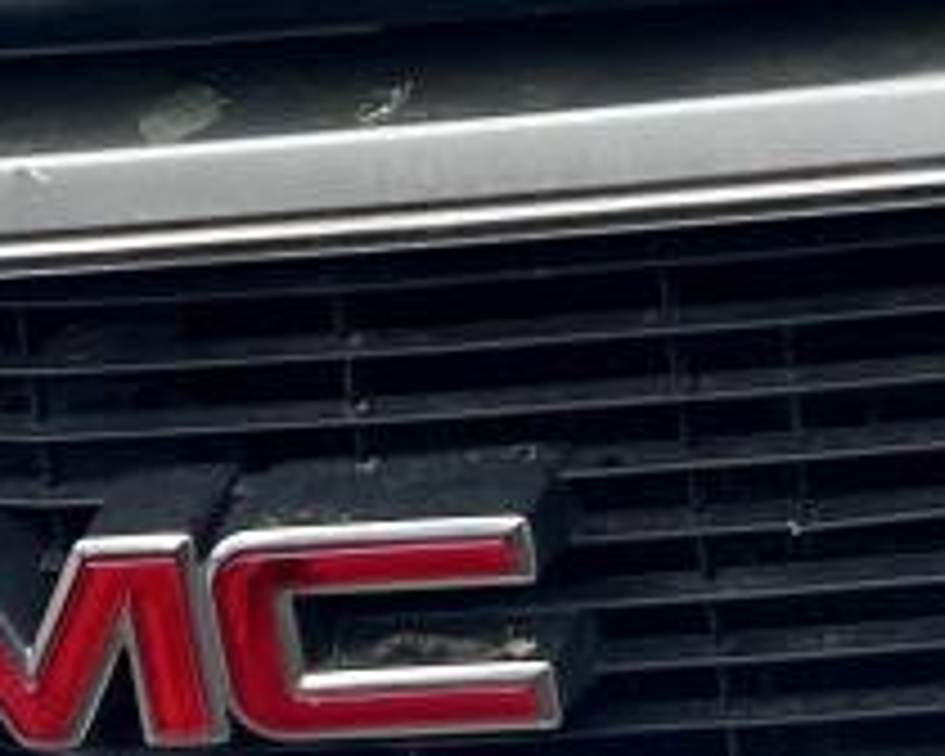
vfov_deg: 9.7
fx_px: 4335
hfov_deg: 12.4
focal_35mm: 155
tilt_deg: -18.6
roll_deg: +7.8
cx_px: 608
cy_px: -292
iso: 50
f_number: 1.5
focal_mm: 5.7
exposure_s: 1/1808
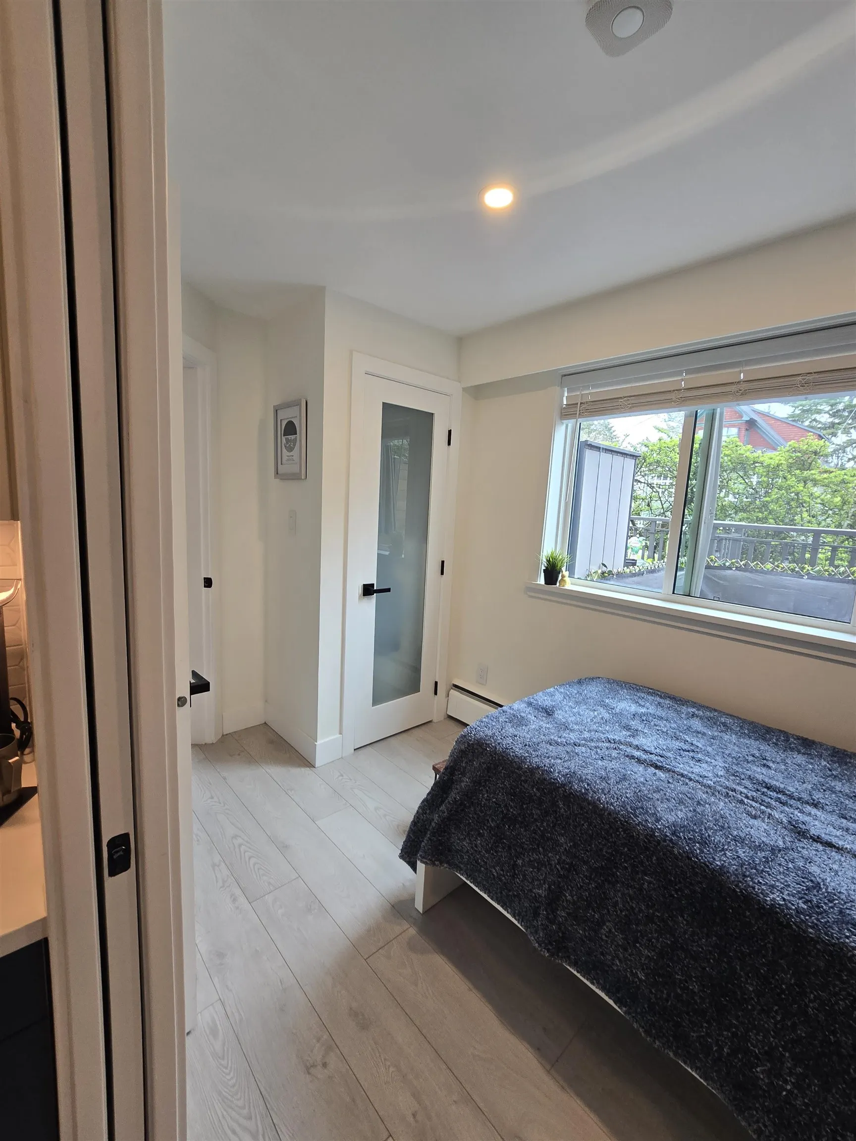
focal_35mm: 13
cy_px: 570
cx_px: 428
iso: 100
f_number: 2.2
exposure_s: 1/60
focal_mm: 2.2
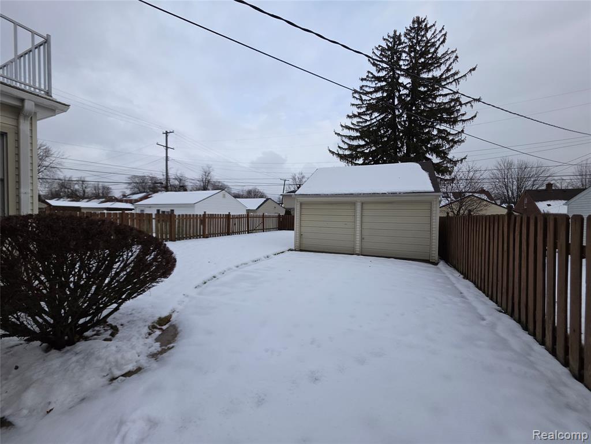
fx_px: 222
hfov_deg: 106.2
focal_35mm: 13
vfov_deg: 89.9
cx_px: 296
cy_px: 222
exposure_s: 1/370
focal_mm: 2.2
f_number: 1.9
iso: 20
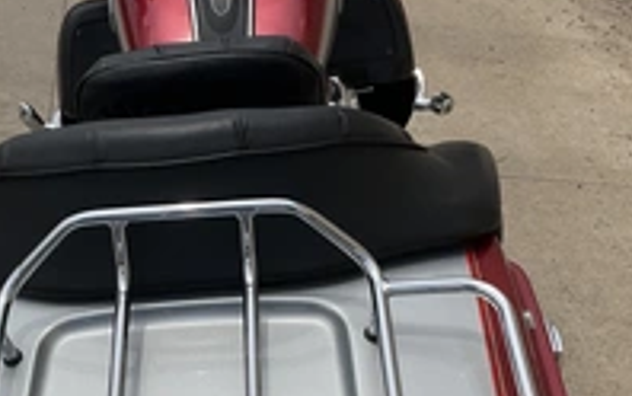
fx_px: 1068
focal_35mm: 62
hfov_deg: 32.7
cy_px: 303
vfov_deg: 20.8
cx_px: 211
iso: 25
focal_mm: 3
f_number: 1.8
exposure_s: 1/3322
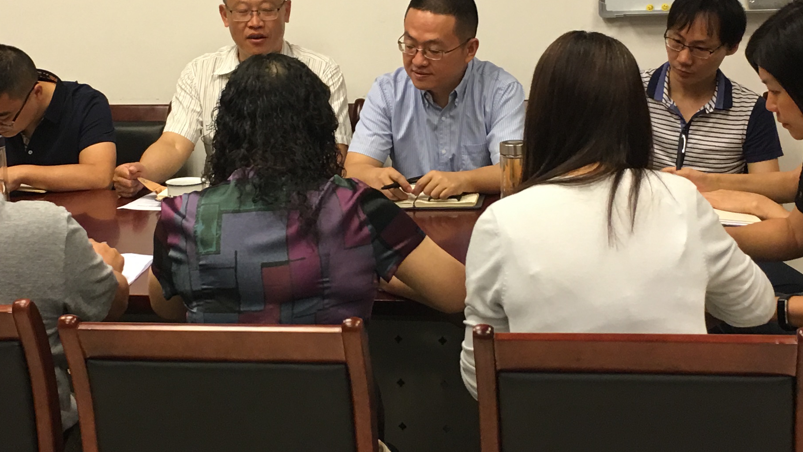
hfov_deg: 30.1
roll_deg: +3.5
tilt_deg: -9.3
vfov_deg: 17.2
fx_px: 1491
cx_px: 347
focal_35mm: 70
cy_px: 169
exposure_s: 1/17
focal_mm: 4.15
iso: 64
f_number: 2.2
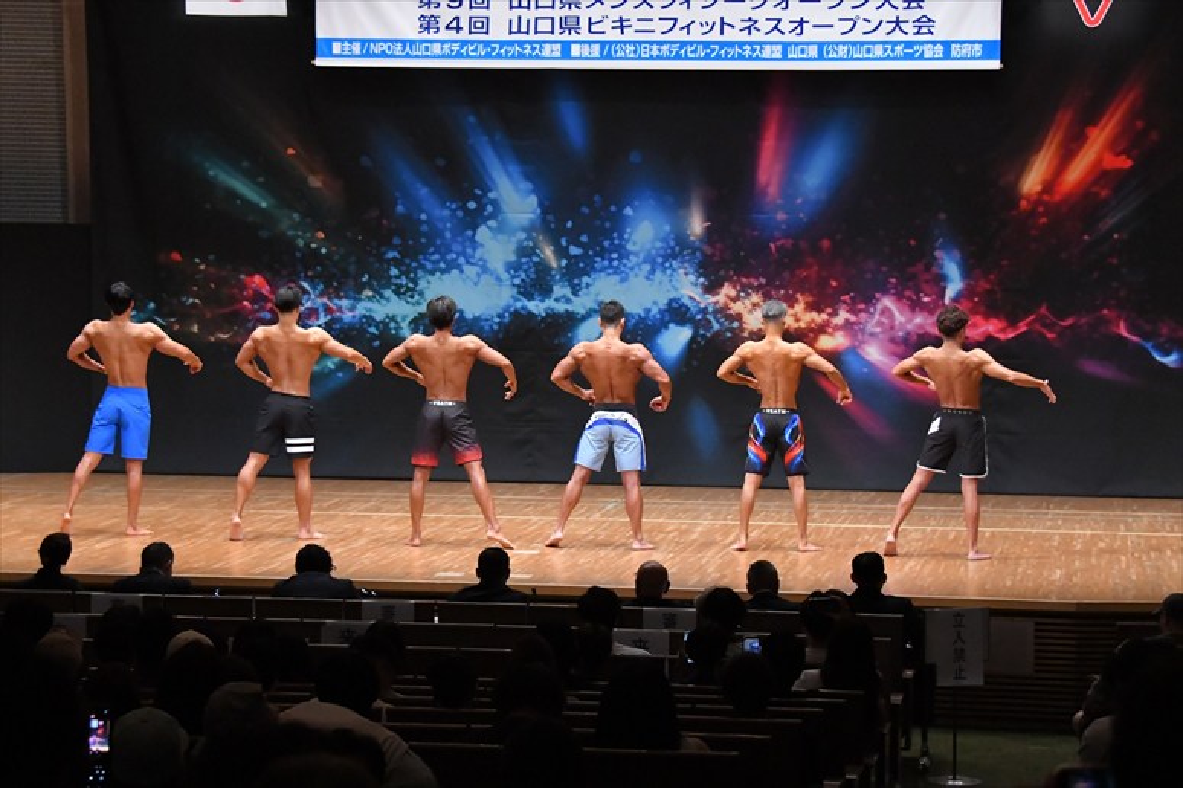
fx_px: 3186
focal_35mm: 97
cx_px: 592
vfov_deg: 14.1
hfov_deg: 21.0
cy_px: 394
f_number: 5.6
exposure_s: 1/400
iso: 8000
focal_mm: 65
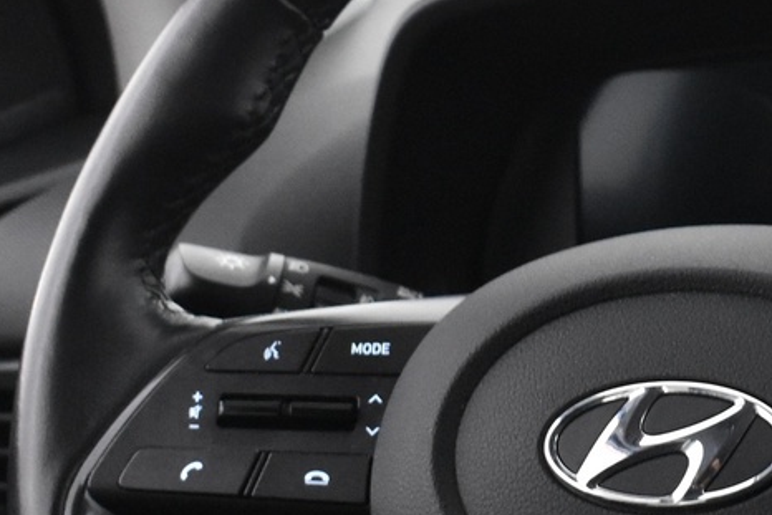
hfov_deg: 14.0
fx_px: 3132
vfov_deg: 9.4
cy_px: 424
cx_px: 633
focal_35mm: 146
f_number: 4.2
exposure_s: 1/30
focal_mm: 28
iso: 3200
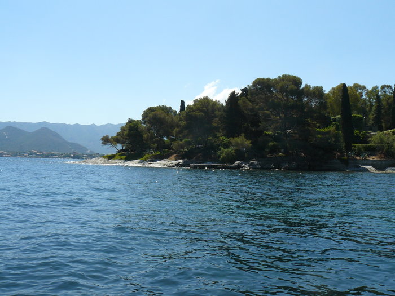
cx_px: 198
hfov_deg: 51.4
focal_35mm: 36
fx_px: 411
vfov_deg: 39.7
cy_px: 148
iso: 100
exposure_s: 1/500
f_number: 5.6
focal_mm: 6
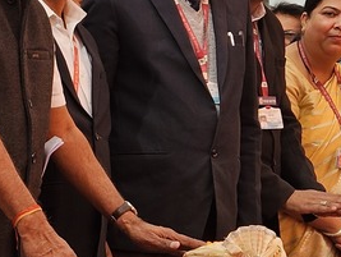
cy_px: 203
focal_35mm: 86
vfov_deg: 17.1
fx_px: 848
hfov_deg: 18.1
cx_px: -273
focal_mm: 5.4
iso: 25
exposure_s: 1/439
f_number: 1.8
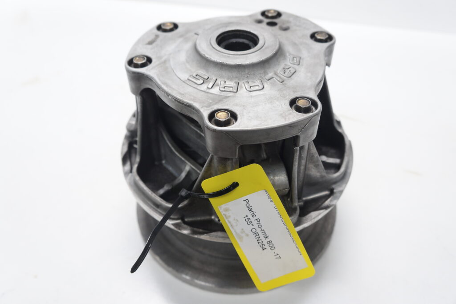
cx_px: 228
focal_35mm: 32
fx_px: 399
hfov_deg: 59.5
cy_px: 152
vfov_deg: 41.7
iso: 320
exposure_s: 1/60
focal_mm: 21
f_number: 4
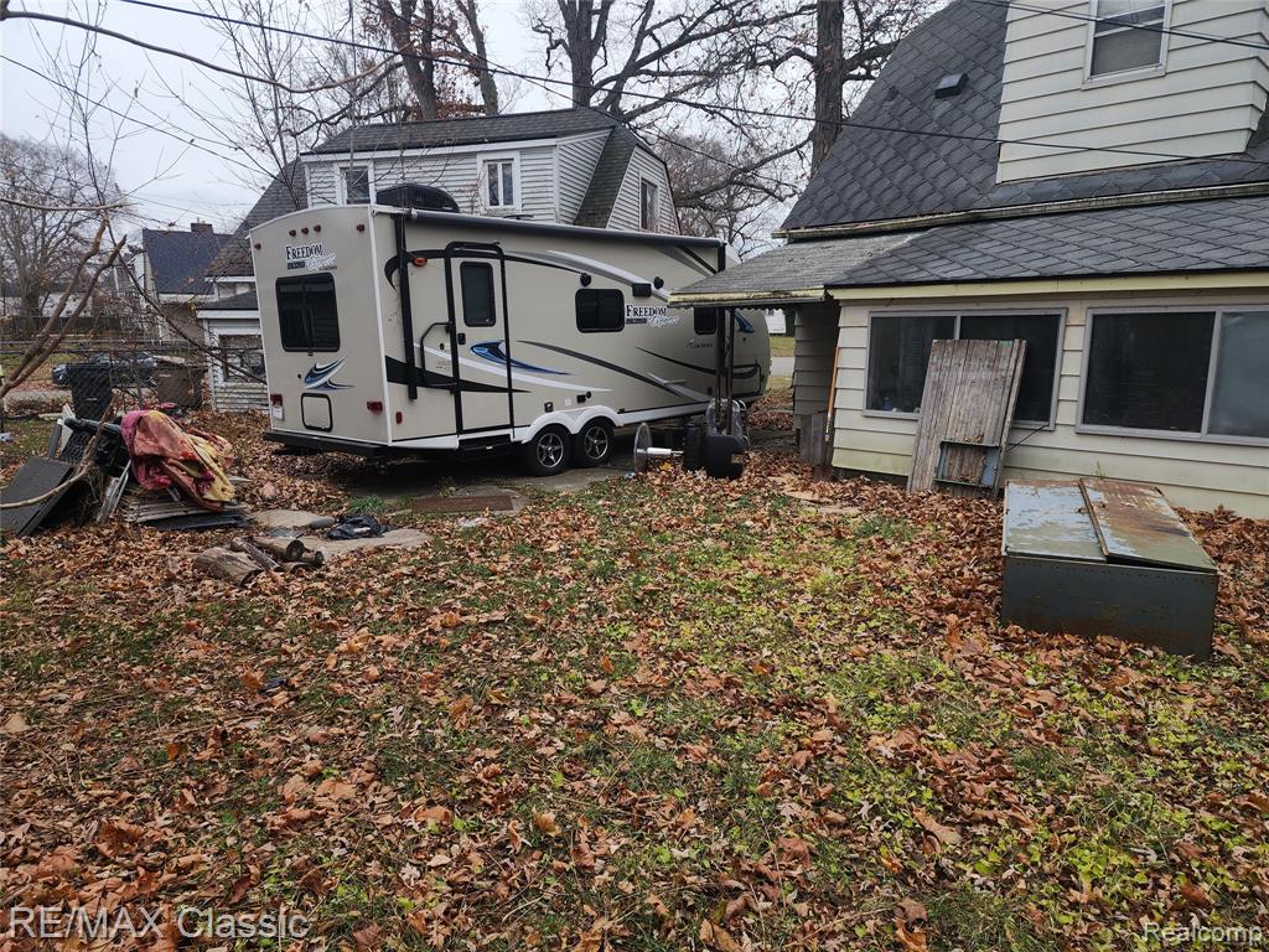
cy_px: 476
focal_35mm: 23
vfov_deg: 58.9
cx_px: 634
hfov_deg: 73.9
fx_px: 843
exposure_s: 1/180
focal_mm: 6.4
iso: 25
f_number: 1.8
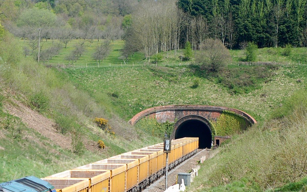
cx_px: 52
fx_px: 1715
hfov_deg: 10.2
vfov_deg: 6.4
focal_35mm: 205
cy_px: 143
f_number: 5.6
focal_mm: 70
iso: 250
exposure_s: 1/800
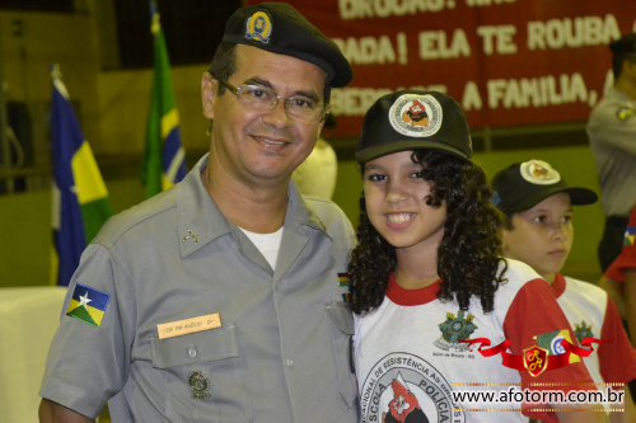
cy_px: 212
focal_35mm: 105
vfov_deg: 13.0
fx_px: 1854
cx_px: 318
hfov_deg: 19.5
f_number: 5.3
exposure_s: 1/60
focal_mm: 70
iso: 3200
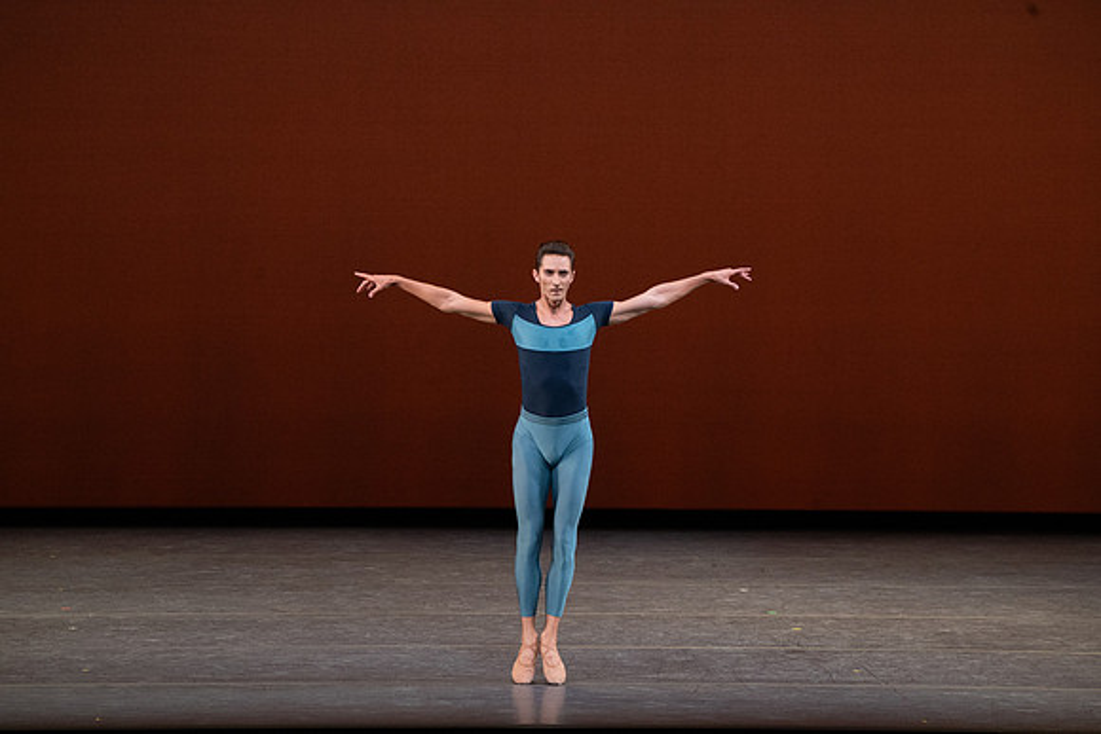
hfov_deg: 7.9
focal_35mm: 262
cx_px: 550
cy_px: 367
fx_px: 8014
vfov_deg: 5.2
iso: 5000
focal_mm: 262
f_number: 9
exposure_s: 1/400
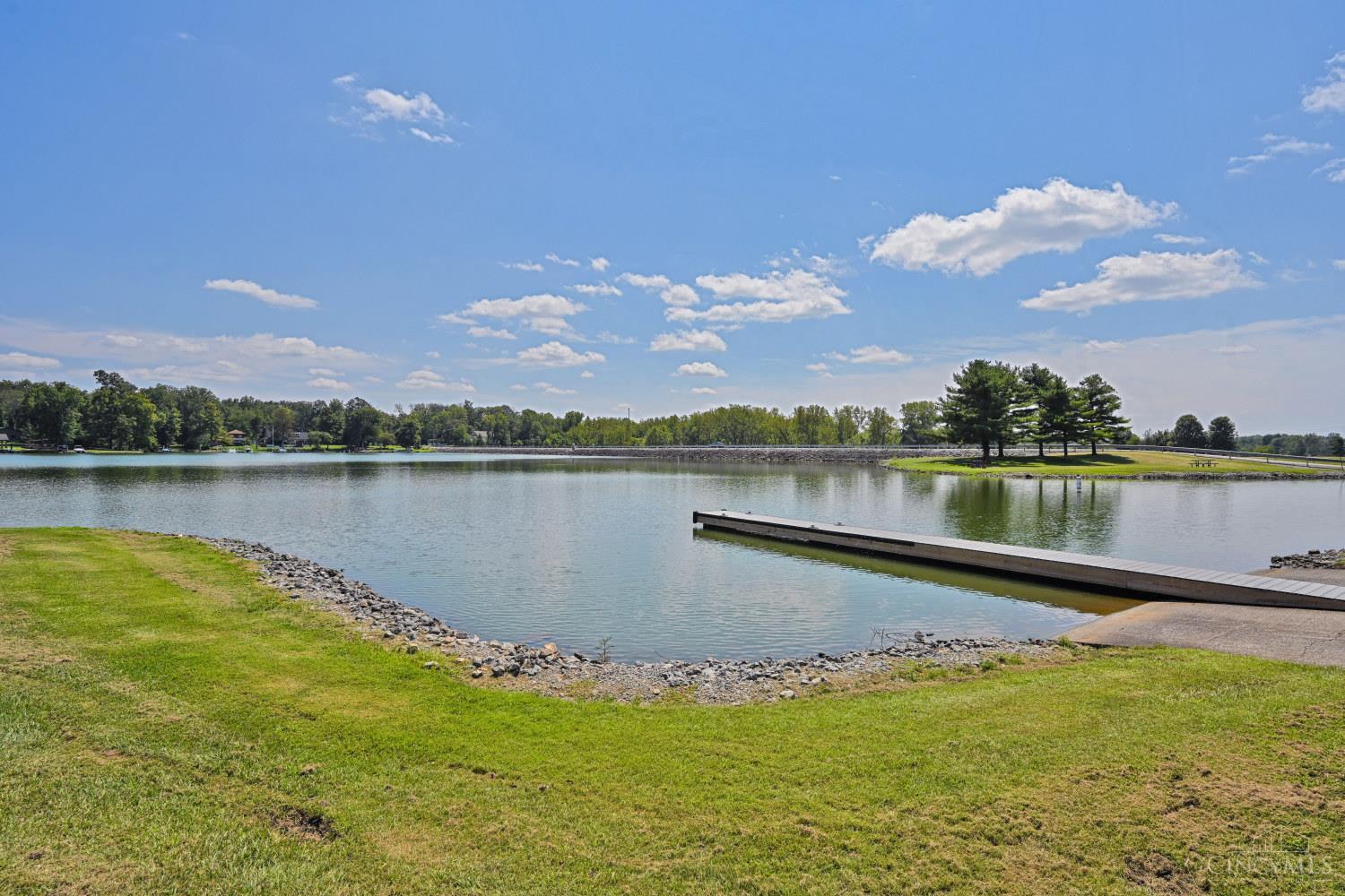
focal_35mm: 18
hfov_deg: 91.6
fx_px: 654
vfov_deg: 68.9
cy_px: 448
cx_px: 672
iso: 100
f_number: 9
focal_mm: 17.5
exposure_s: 1/500
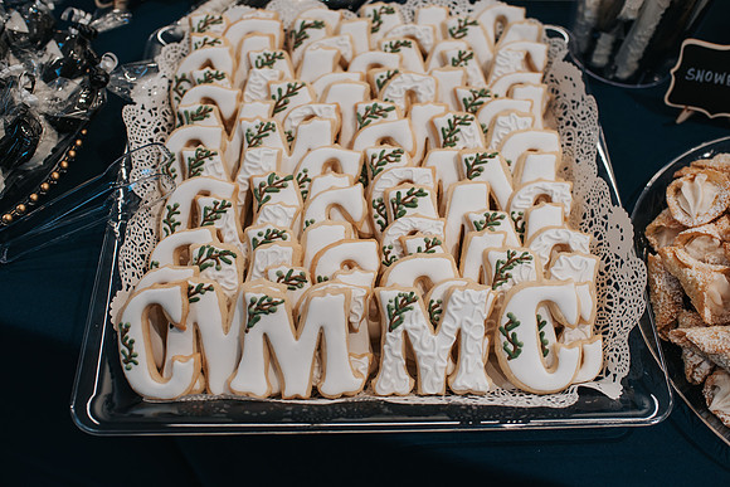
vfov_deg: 36.0
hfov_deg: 51.9
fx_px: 750
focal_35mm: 37
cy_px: 244
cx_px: 386
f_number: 3.2
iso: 450
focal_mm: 35
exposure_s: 1/250
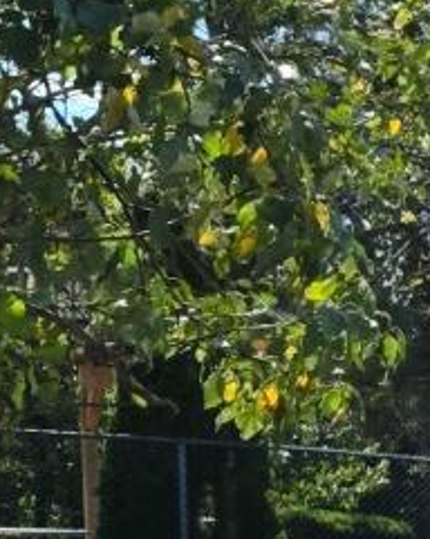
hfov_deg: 8.8
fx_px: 2233
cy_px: 764
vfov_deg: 13.2
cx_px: 1328
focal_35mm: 140
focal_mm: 5.4
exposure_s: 1/2921
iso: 50
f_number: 1.8
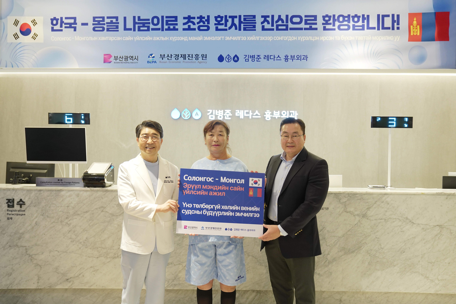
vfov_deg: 38.9
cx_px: 228
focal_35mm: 34
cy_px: 152
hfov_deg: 55.8
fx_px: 431
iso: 1250
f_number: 4
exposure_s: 1/80
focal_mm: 34
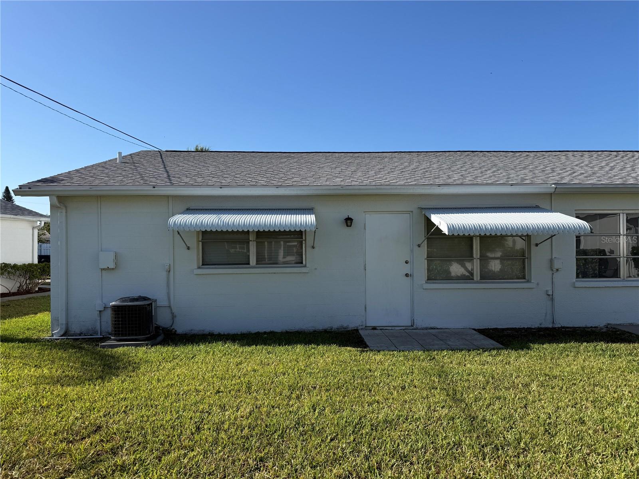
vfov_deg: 56.8
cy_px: 240
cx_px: 320
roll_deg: -0.9
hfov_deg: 71.6
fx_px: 443
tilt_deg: +0.0
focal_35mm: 24
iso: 80
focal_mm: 6.76
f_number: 1.78
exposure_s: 1/4673
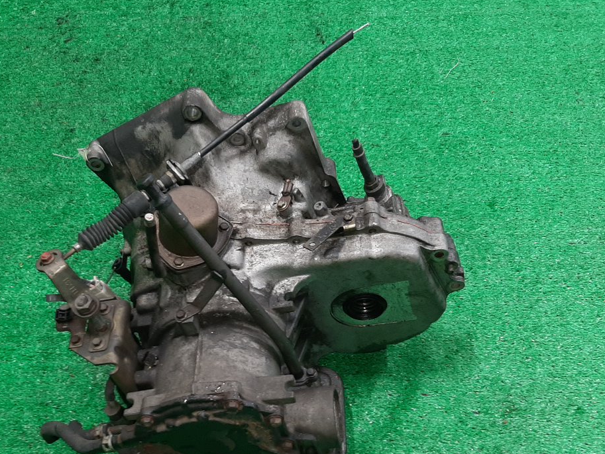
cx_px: 237
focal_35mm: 41
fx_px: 717
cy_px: 300
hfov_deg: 45.5
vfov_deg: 34.8
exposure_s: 1/50
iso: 162
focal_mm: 3.93
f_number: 1.7
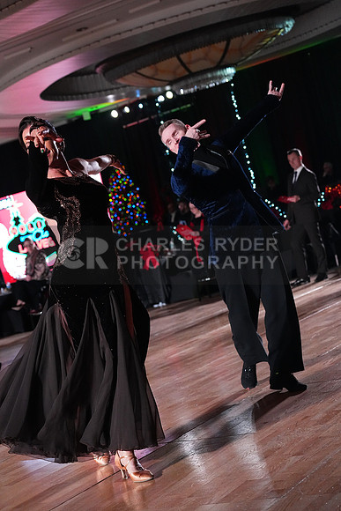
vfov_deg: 28.8
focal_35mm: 70
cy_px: 256
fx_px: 994
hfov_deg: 19.5
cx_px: 170
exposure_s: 1/400
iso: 8000
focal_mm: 70
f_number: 5
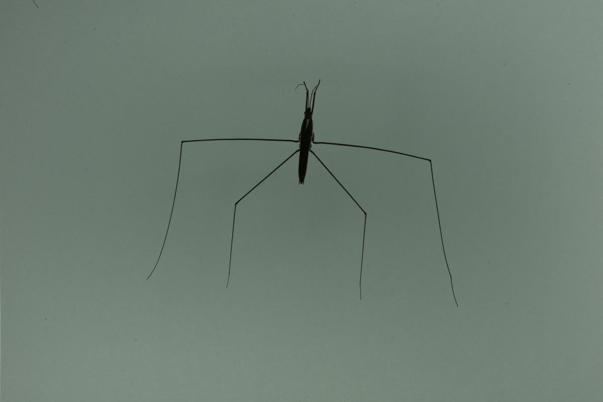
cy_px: 201
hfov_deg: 33.4
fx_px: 1005
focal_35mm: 60
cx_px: 302
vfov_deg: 22.6
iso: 100
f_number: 22
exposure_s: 1/25
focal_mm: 60
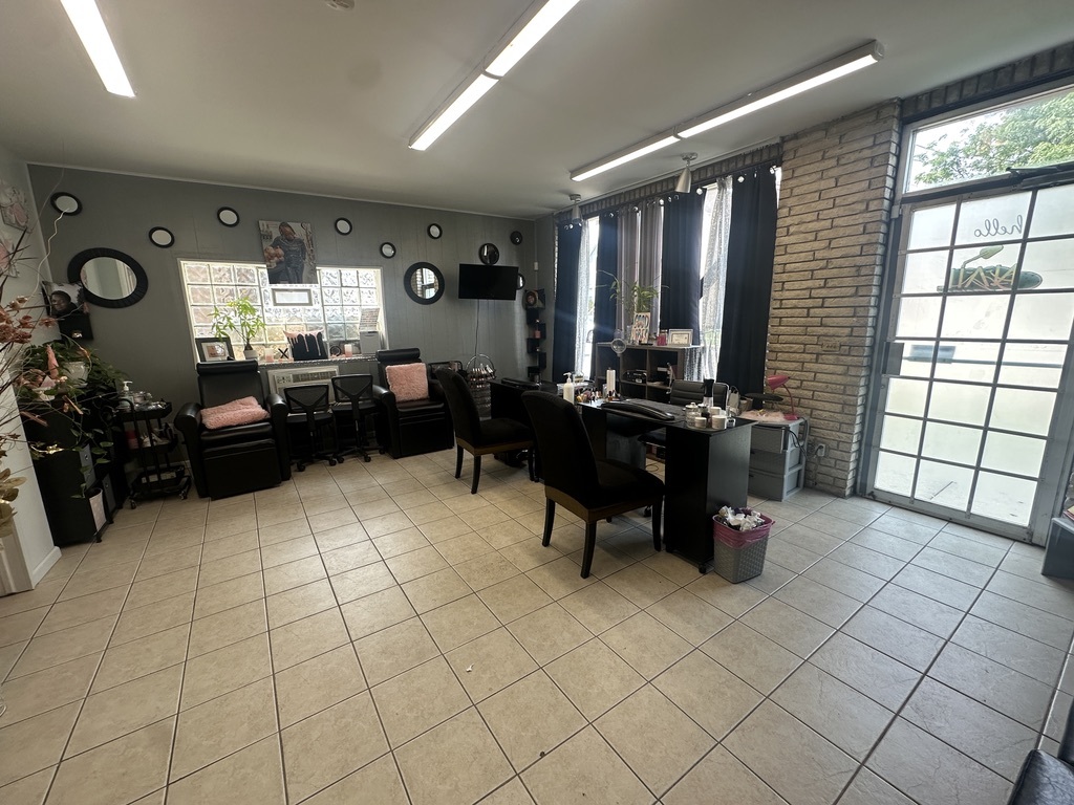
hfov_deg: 102.1
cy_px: 402
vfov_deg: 85.7
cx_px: 537
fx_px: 434
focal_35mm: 14
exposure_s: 1/99
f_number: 2.2
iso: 100
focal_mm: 2.22
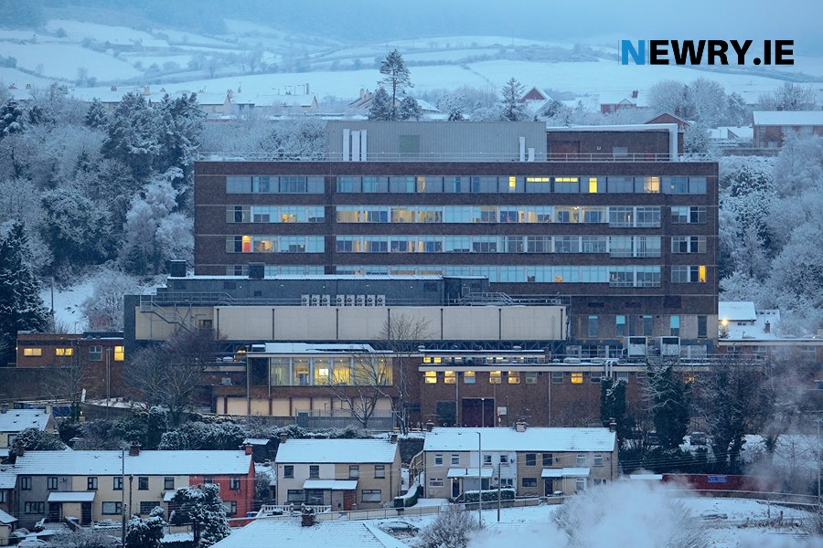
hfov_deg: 10.2
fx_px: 4618
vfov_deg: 6.8
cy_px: 274
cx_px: 412
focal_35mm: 202
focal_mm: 134.4
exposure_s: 1/75
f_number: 4
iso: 800
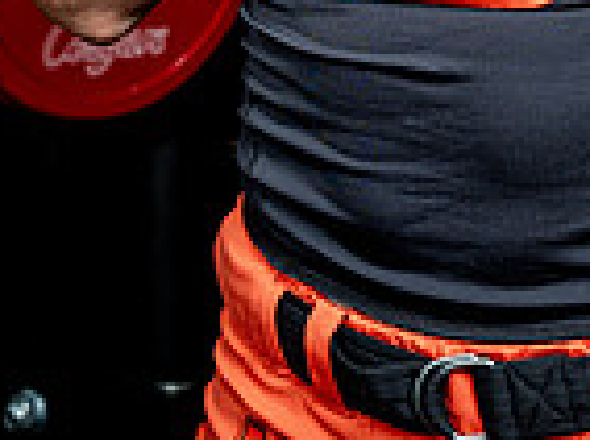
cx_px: 428
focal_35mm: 214
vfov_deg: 6.7
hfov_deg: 9.3
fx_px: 3641
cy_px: -490
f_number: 9
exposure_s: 1/250
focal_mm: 70
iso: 640
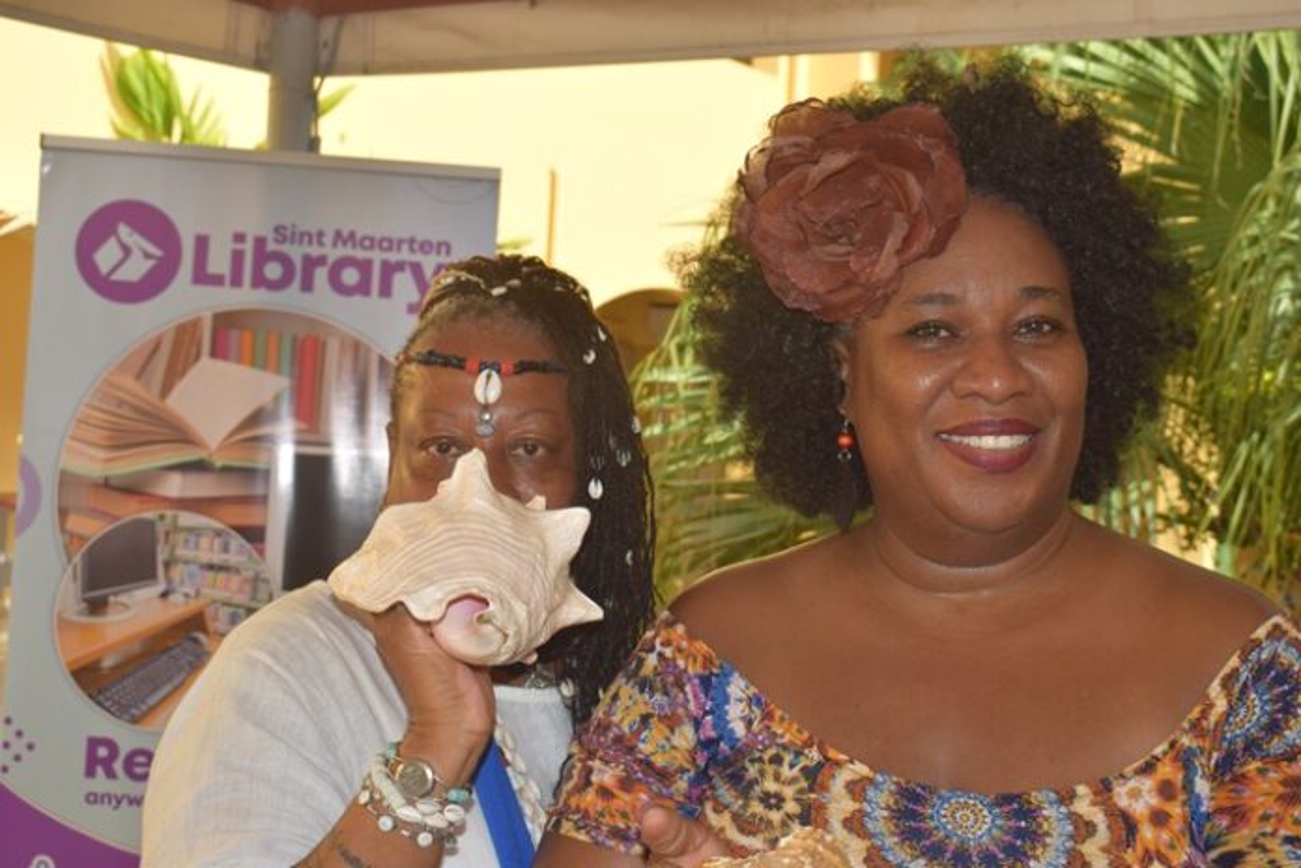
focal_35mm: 48
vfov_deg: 28.1
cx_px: 650
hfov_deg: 41.1
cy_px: 434
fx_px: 1735
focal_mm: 32
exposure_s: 1/200
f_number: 8
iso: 100
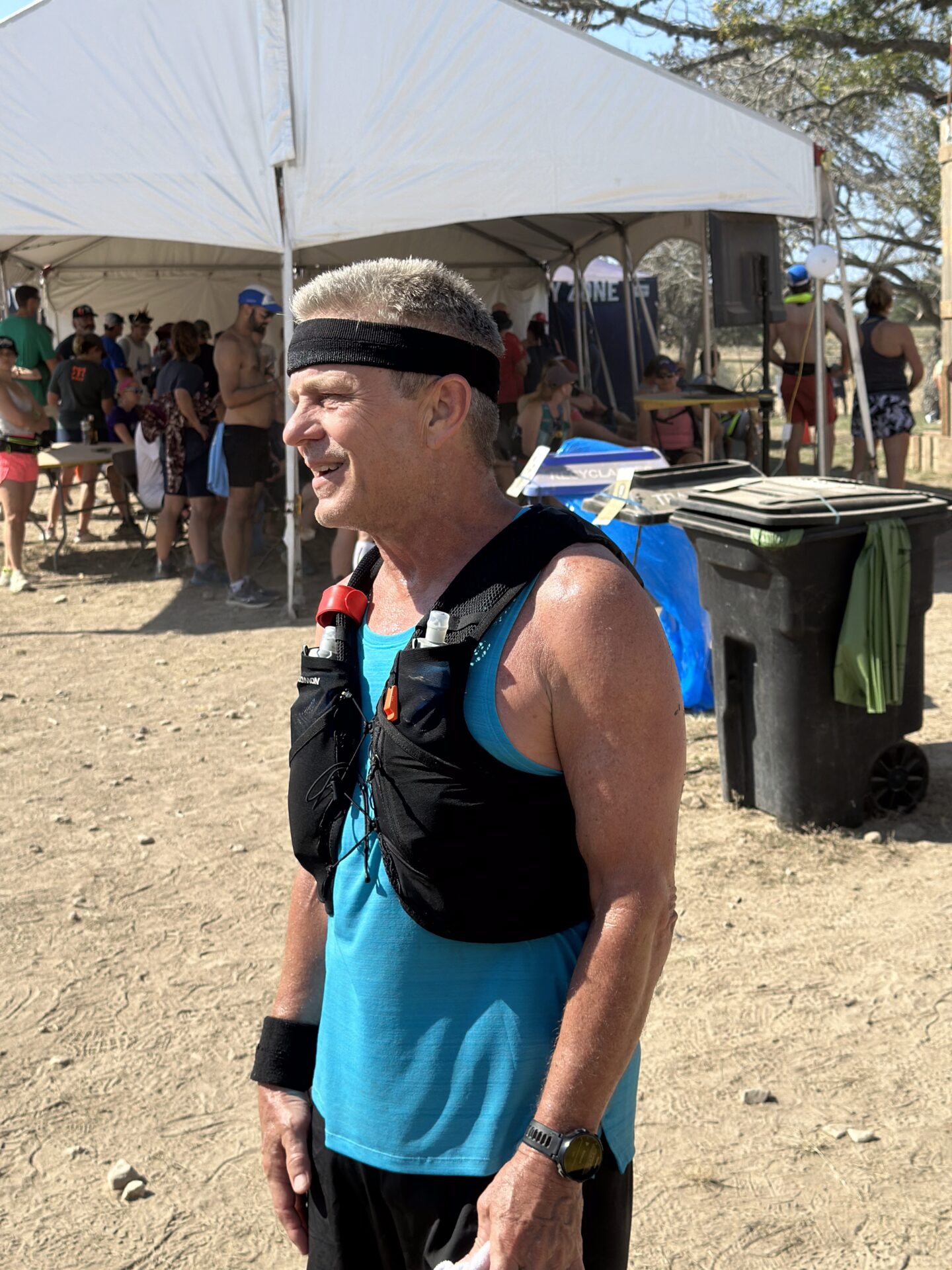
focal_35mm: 48
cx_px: 476
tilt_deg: -5.5
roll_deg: -2.7
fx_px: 1760
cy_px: 635
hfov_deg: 30.3
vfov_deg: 39.7
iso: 80
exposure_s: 1/3058
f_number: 1.78
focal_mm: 6.86
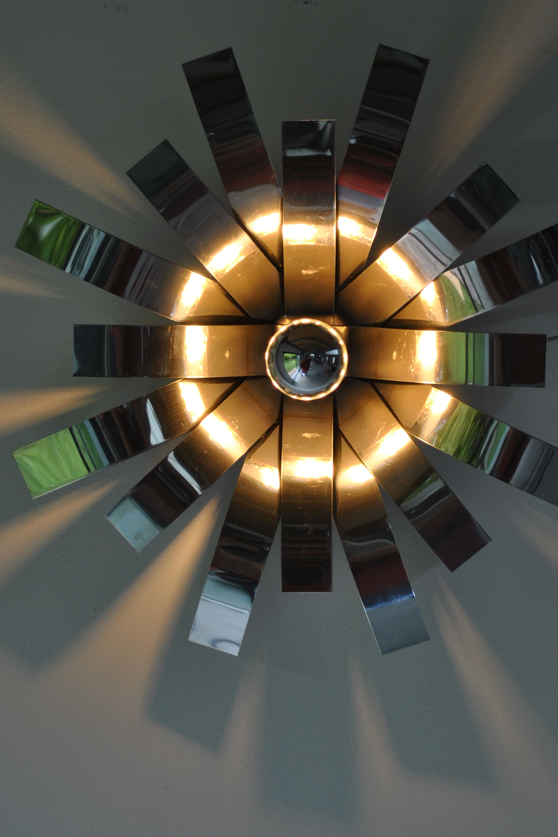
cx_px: 318
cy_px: 382
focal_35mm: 83
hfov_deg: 16.4
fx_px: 1930
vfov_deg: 24.5
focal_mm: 34
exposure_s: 1/100
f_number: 5
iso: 100
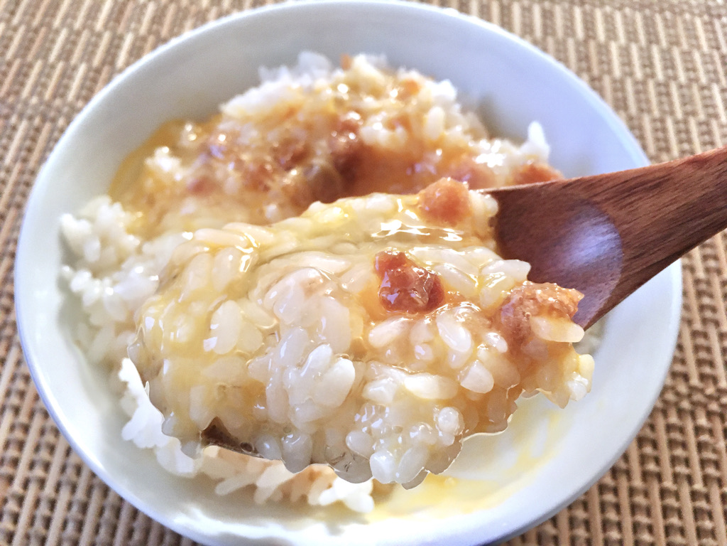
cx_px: 364
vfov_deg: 48.2
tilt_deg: -60.8
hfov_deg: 61.7
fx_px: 609
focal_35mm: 29
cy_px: 273
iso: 200
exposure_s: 1/17
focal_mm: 4.15
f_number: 2.2
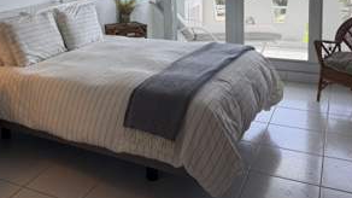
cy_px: 8
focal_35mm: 43
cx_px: 96
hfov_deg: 46.0
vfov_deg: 26.4
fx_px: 401
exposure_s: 1/361
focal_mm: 6.76
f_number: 1.78
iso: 100
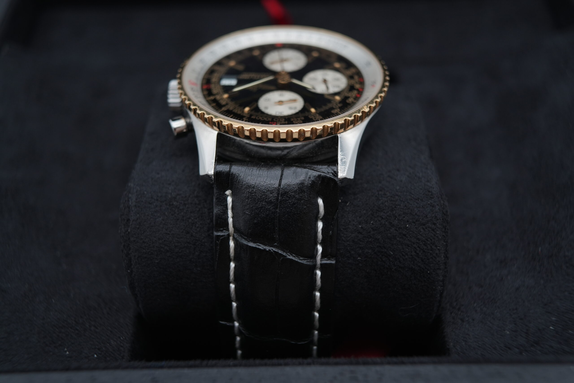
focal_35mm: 35
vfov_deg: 37.9
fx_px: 558
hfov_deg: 54.4
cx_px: 287
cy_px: 192
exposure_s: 1/250
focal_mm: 35
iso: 400
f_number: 5
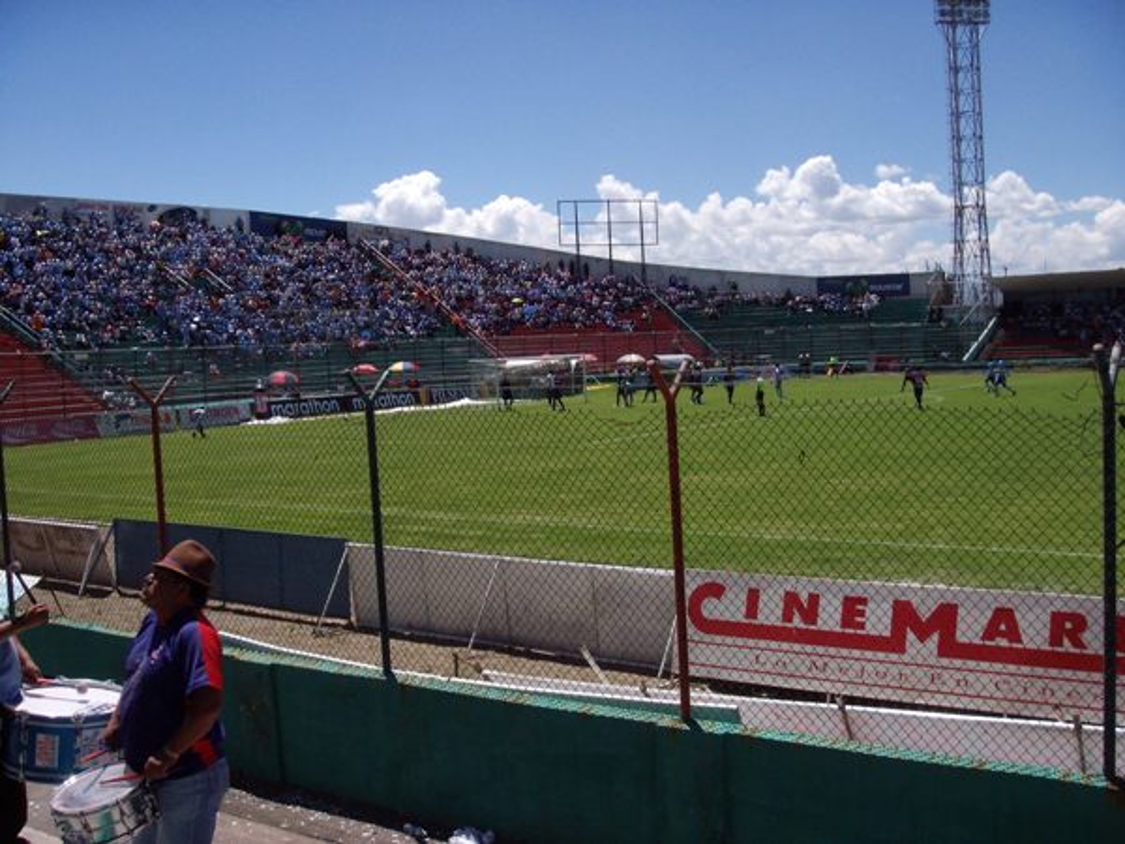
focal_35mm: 38
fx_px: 1235
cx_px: 562
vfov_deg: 37.7
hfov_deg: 49.0
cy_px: 422
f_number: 5.7
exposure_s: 1/1000
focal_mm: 6.4
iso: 100
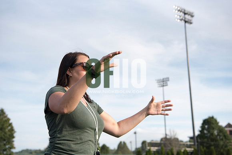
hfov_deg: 35.6
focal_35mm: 56
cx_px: 116
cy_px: 78
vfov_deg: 24.2
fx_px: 361
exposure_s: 1/3200
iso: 800
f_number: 5.6
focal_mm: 56
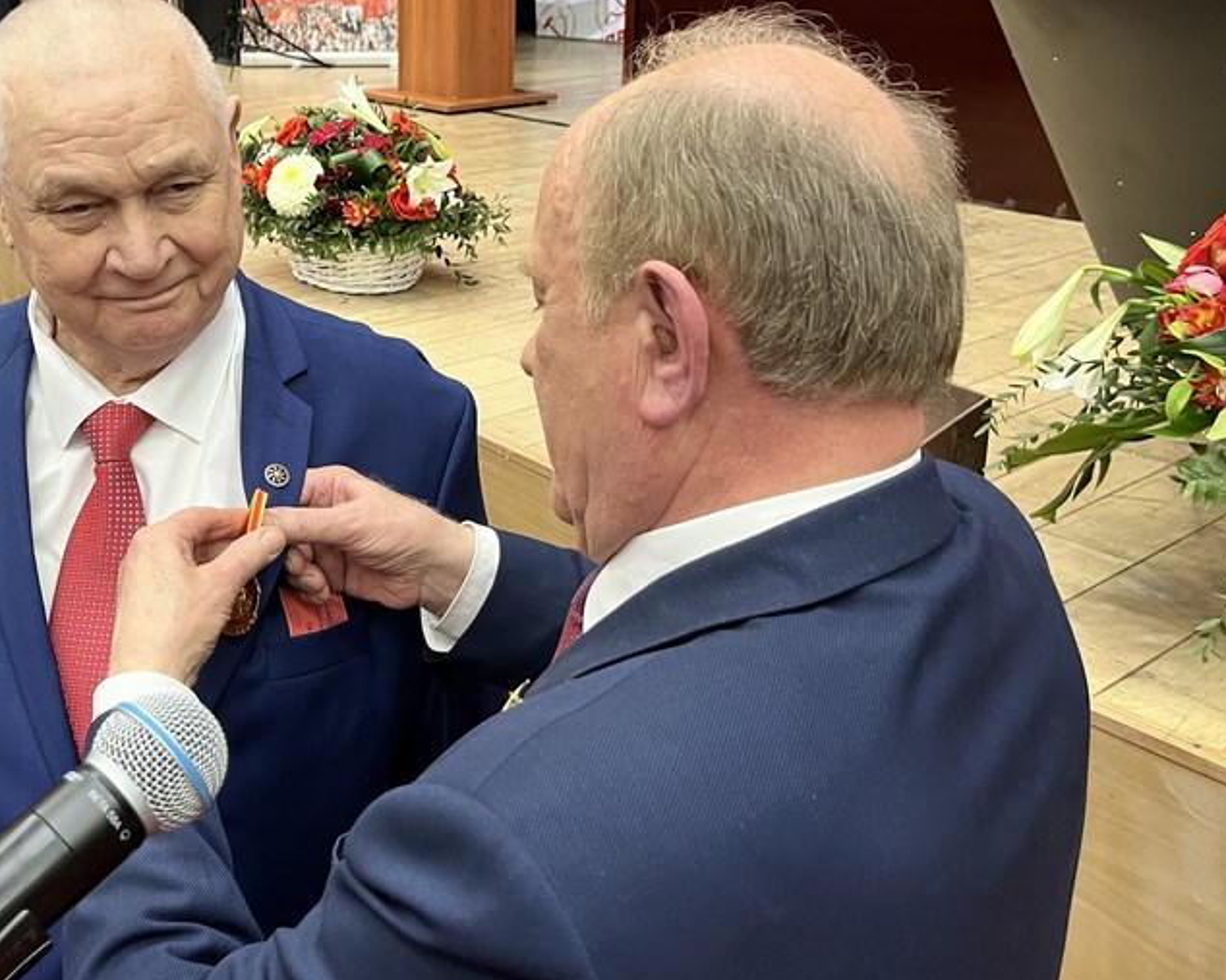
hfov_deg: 43.9
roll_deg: +1.1
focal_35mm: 41
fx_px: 1487
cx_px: 369
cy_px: 338
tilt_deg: -14.0
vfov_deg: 36.2
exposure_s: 1/50
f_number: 1.6
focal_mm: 5.1
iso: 200
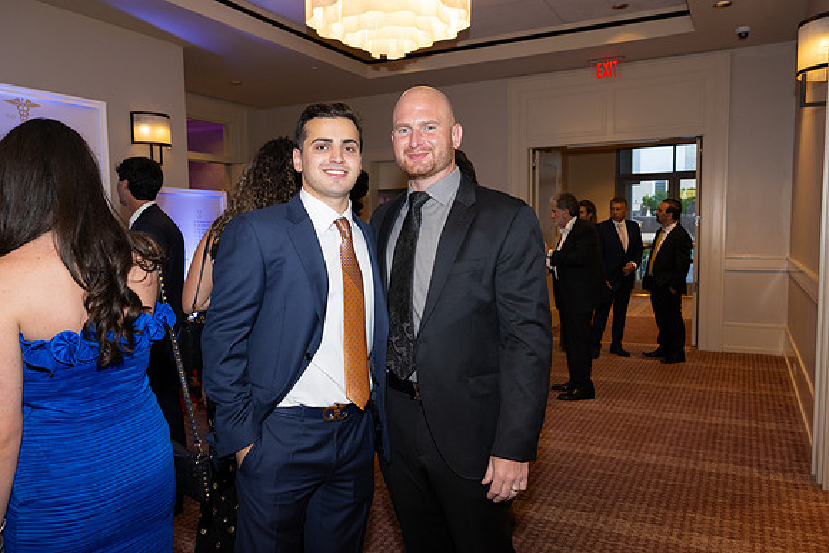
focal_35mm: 28
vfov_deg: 47.2
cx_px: 414
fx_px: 633
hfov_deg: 66.4
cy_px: 276
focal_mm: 27.5
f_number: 5.6
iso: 800
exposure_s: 1/100
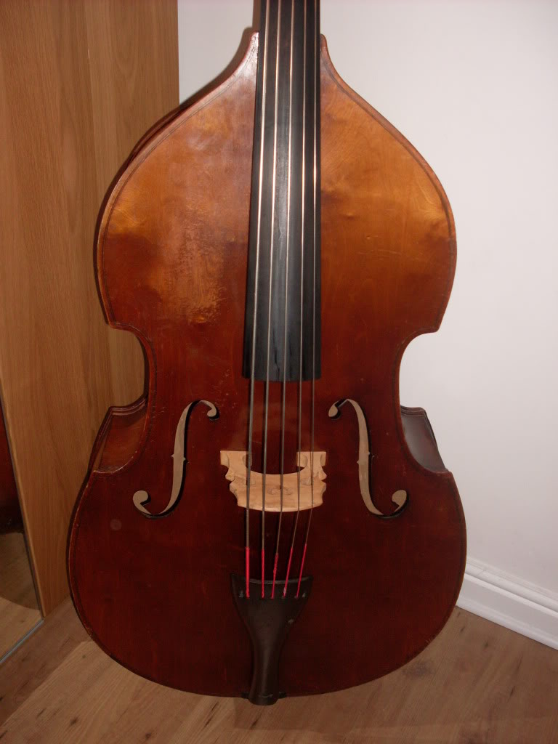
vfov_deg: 49.0
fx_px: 817
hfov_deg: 37.7
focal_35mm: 38
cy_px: 372
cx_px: 279
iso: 100
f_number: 2.8
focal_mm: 6.3
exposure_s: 1/45
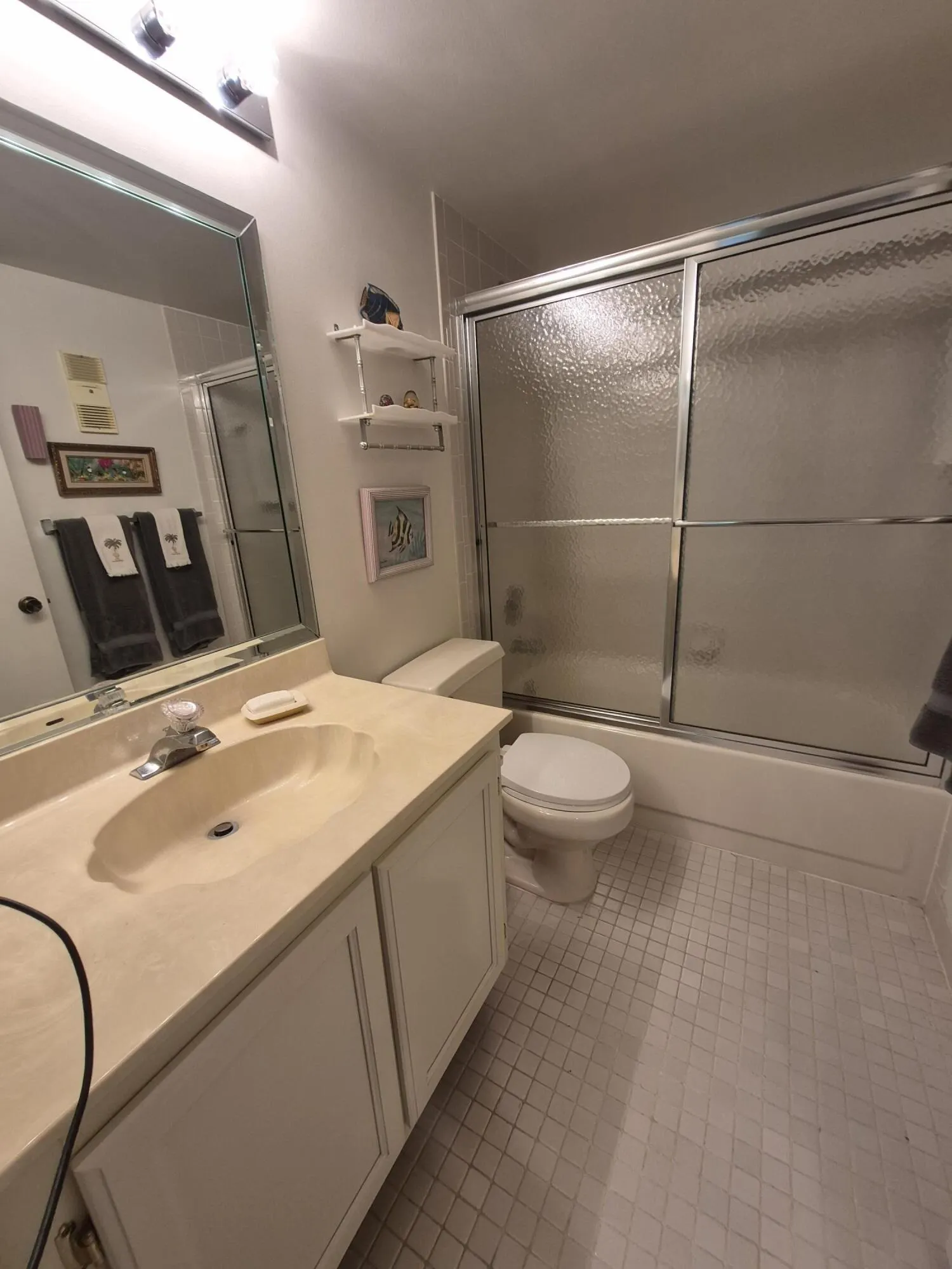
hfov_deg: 89.9
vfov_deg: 106.2
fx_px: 477
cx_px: 476
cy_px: 634
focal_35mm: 13
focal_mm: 1.74
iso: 80
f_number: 2.2
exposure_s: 1/60
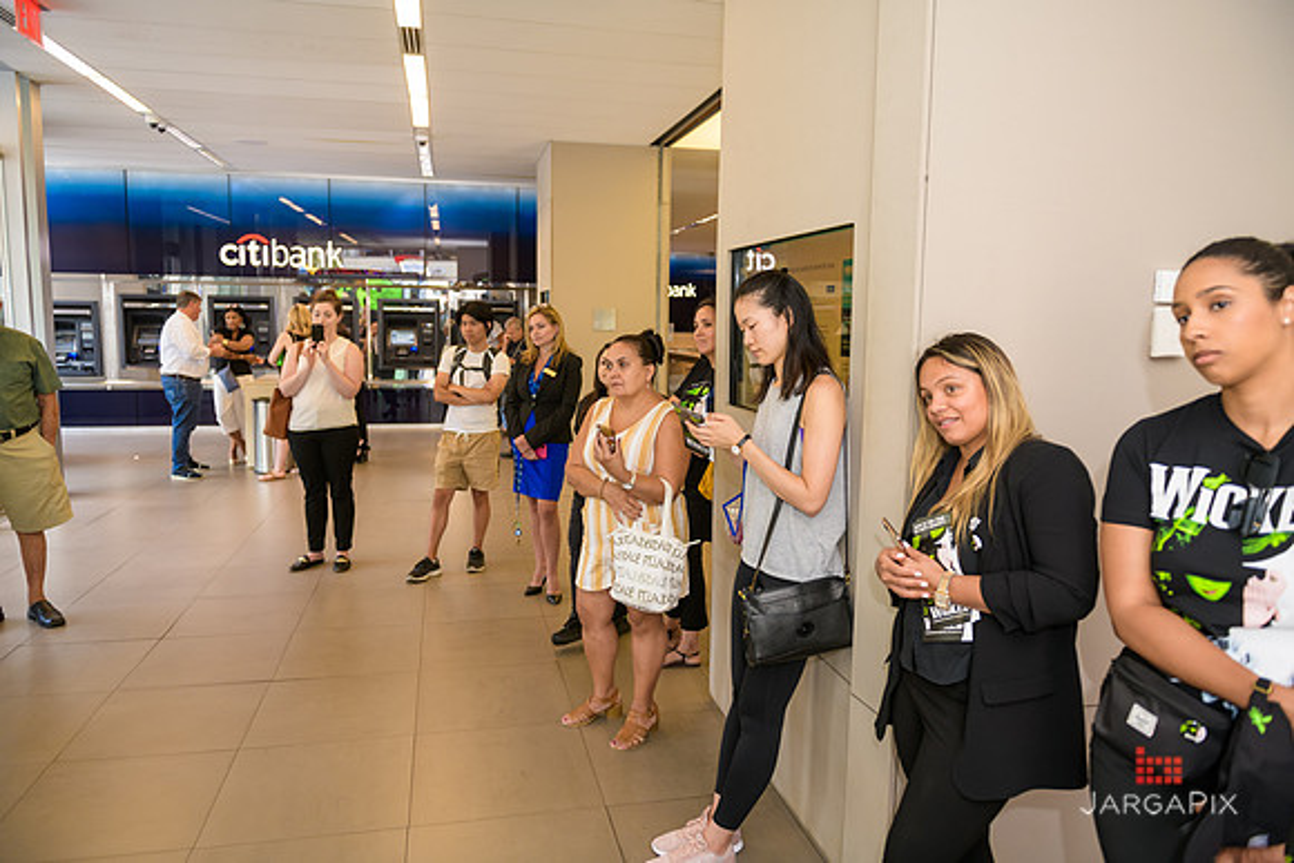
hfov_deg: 73.7
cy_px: 432
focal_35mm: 24
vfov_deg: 53.2
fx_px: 863
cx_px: 647
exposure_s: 1/125
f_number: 3.2
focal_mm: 24
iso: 400
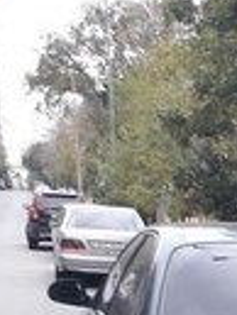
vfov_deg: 16.8
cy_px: 493
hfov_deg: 13.5
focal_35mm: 104
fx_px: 948
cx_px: 352
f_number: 1.9
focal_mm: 3.6
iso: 50
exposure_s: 1/100
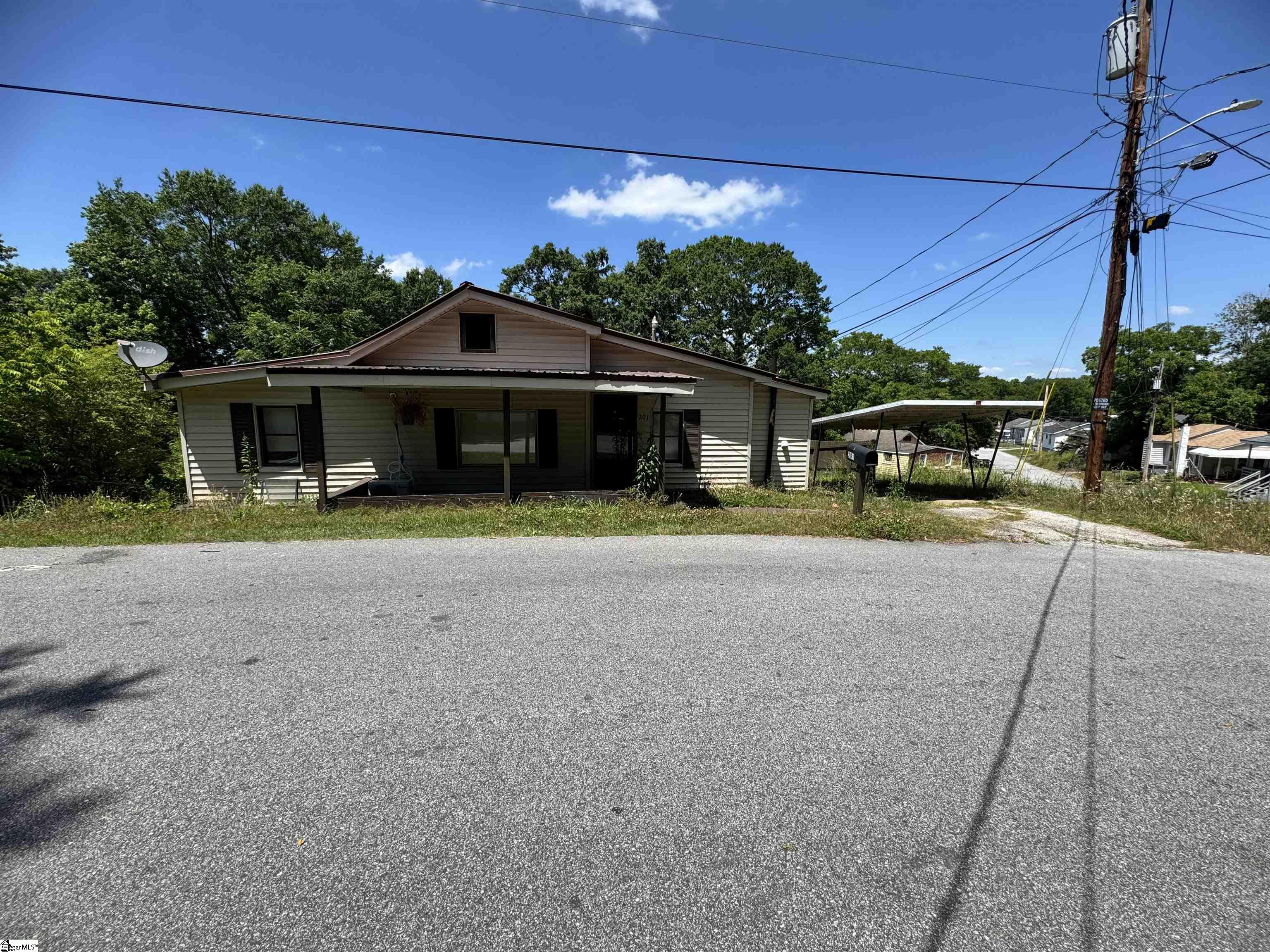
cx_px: 635
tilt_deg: -8.1
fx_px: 514
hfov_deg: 102.1
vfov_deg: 85.7
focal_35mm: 14
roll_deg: -0.9
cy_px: 476
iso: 50
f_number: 2.2
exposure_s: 1/1449
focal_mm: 2.22
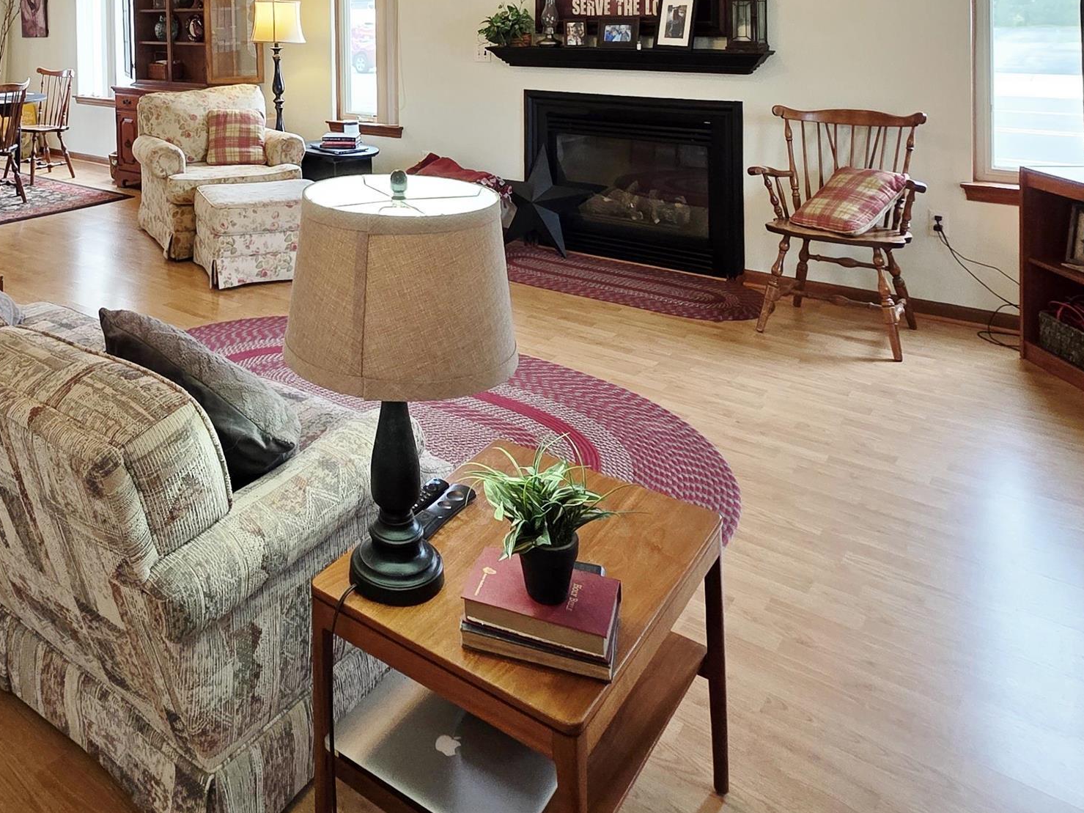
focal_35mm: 27
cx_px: 309
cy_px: 20
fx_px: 845
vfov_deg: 44.5
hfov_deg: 62.6
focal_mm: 2.2
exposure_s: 1/120
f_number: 1.9
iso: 200
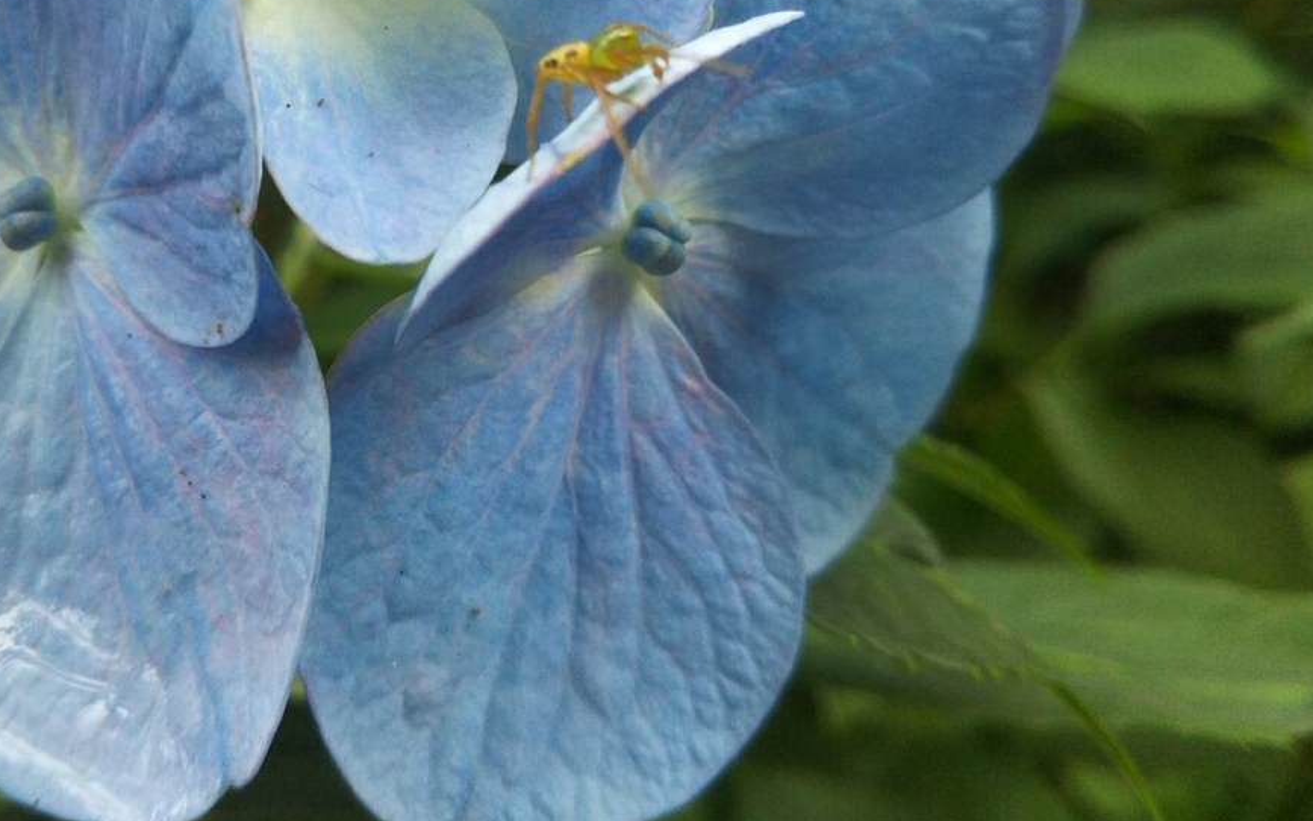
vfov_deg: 28.5
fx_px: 1575
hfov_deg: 44.8
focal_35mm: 44
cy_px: 150
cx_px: 465
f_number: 2.2
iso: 80
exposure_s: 1/120
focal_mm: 4
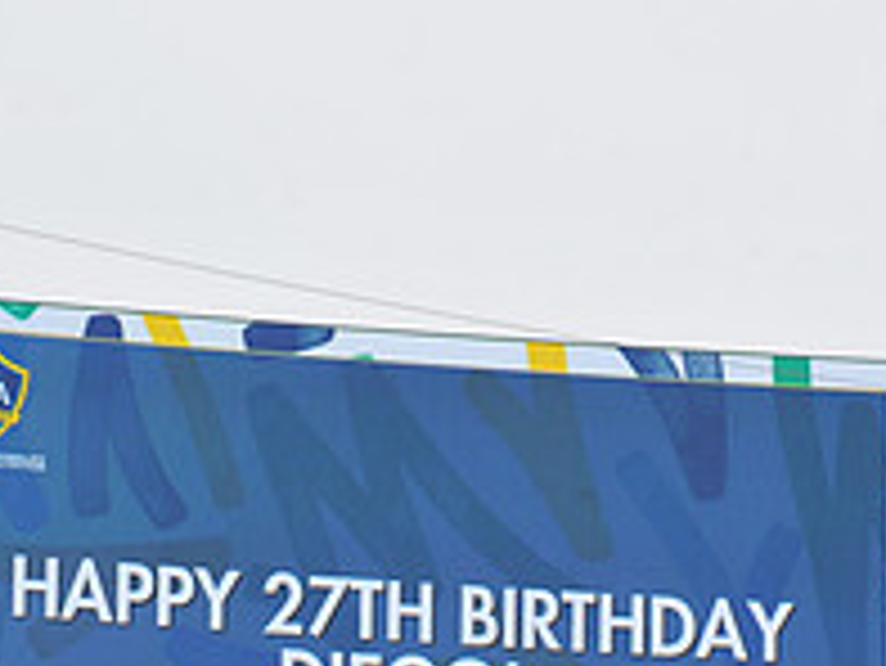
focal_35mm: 328
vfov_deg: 4.5
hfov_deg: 6.0
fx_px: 8400
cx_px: 481
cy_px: 634
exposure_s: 1/400
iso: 200
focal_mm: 116
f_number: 10
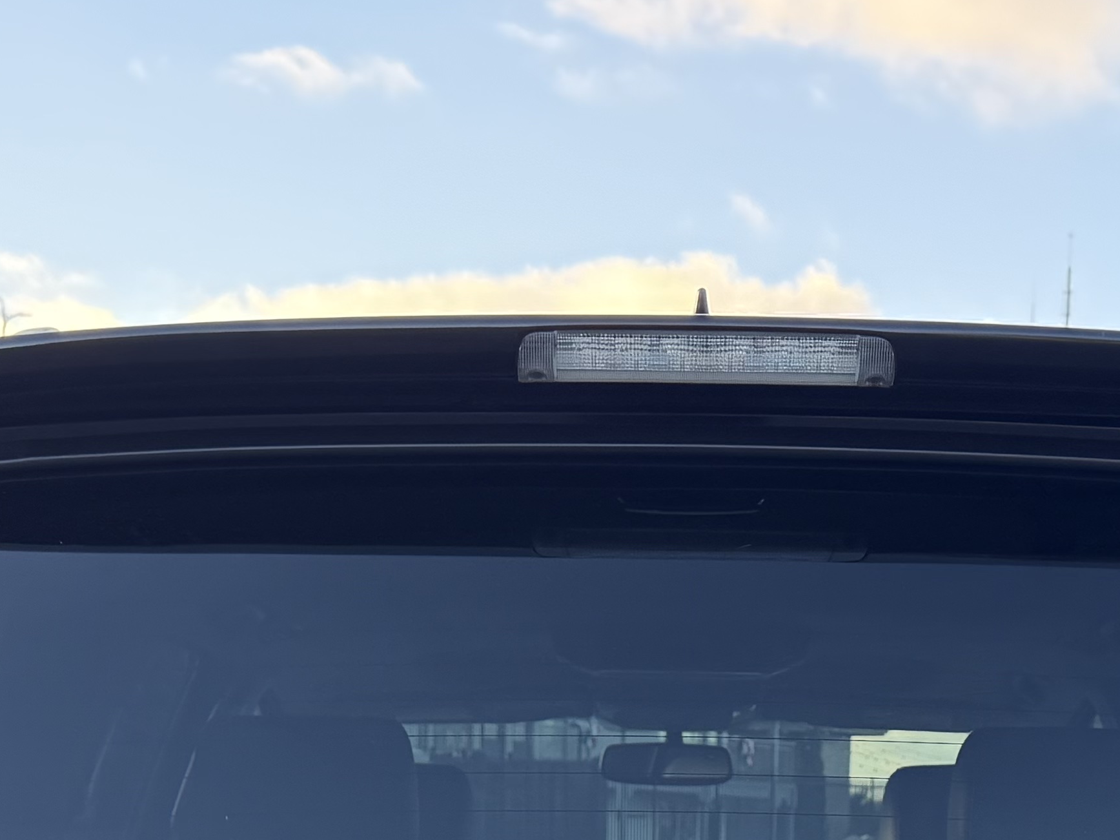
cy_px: 1241
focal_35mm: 79
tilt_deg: -8.9
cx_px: 668
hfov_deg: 24.7
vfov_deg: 17.0
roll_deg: -0.3
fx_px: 2556
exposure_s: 1/241
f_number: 1.78
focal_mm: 6.76
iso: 80
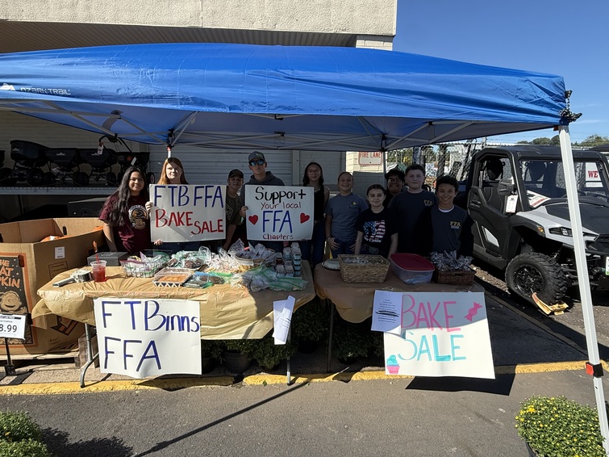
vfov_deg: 68.7
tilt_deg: -9.9
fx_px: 334
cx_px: 301
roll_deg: -0.5
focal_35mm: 19
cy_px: 226
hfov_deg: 84.7
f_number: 2.2
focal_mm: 2.22
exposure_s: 1/1125
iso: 64
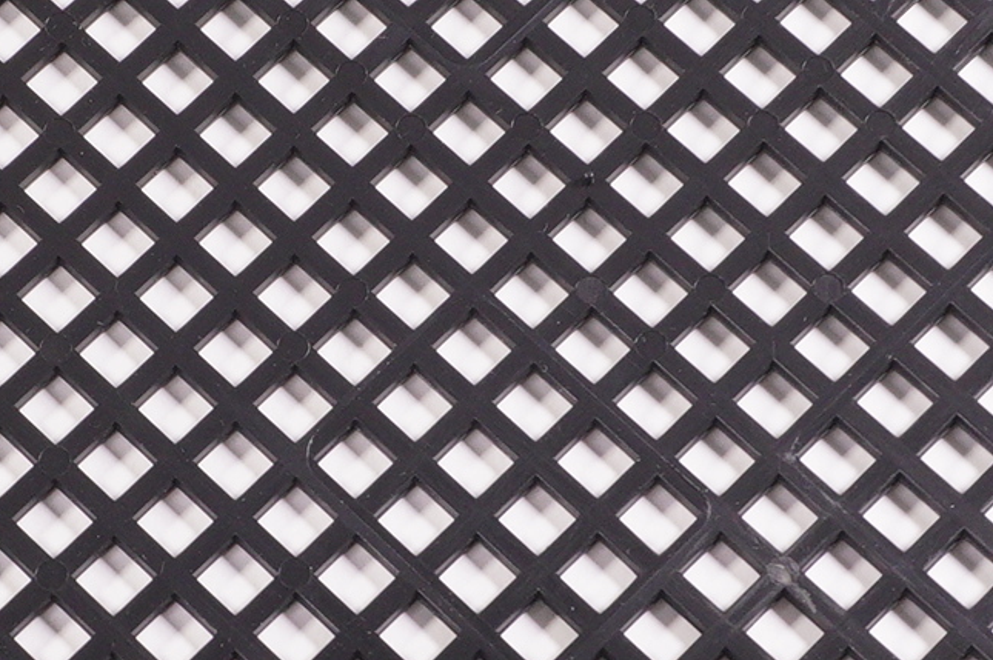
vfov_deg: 8.2
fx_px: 4630
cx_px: 245
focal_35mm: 168
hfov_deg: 12.2
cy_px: 234
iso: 400
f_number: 5.6
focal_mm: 24
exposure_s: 1/125
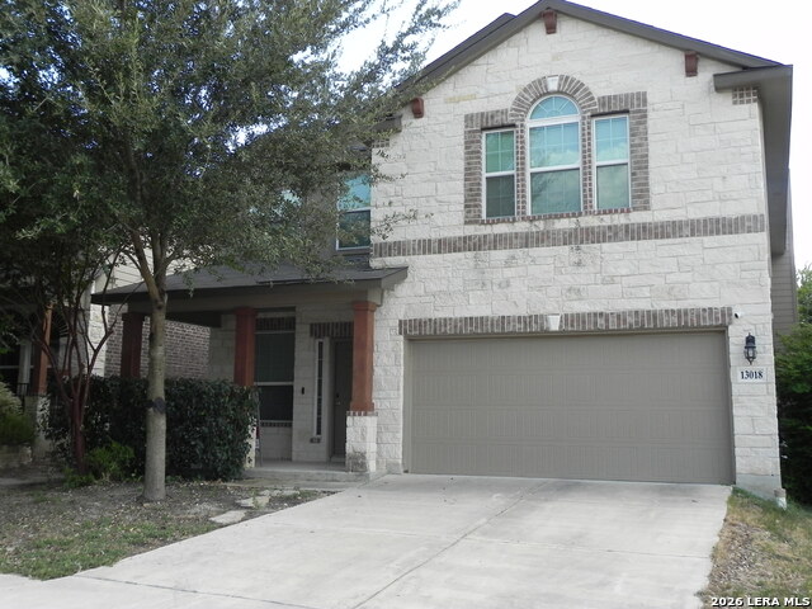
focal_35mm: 37
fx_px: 868
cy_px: 304
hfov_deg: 50.1
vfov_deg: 38.7
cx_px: 406
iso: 160
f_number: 5
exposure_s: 1/216
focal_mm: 6.6
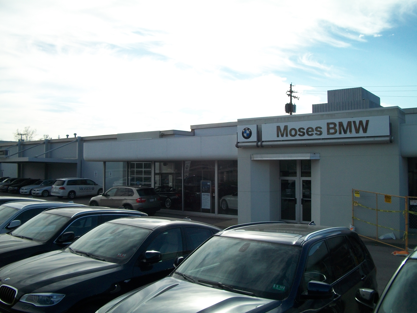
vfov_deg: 44.2
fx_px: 385
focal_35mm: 32
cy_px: 156
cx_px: 208
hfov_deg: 56.8
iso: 80
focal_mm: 5.7
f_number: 5.5
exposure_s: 1/400
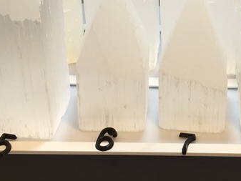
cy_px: 34
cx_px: 200
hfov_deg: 21.9
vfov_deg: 16.7
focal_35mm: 88
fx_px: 613
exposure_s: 1/255
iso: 25
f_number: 2.2
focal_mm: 4.15
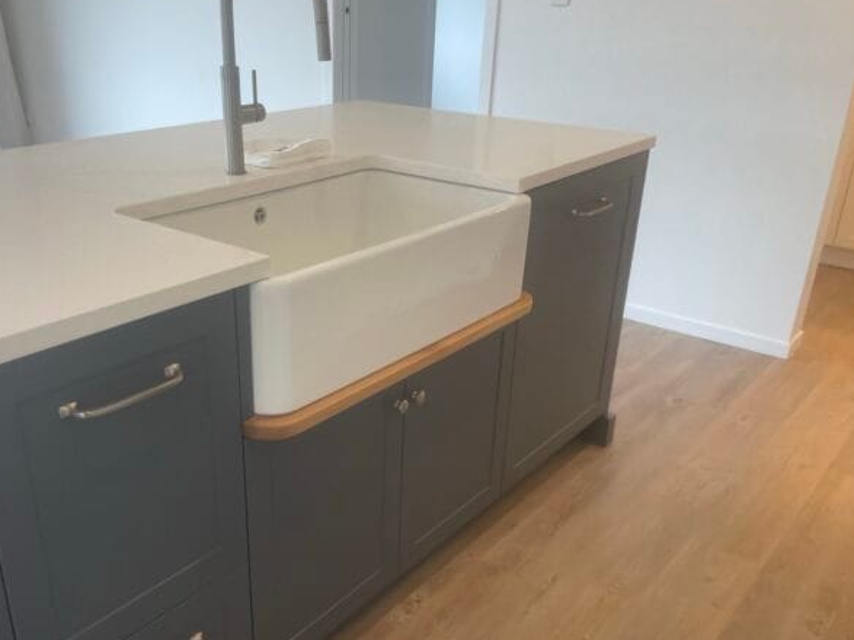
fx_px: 839
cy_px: 399
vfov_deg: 41.5
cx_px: 362
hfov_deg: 53.7
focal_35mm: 34
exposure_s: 1/100
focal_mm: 4.2
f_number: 1.6
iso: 80
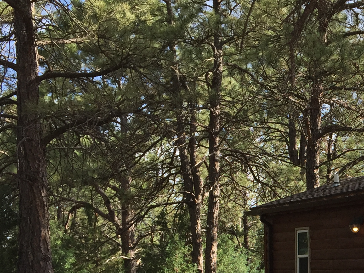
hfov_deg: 26.3
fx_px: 715
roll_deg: -1.8
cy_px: 315
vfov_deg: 20.4
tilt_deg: -5.2
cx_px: 400
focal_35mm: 68
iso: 32
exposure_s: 1/791
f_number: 2.2
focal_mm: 4.15
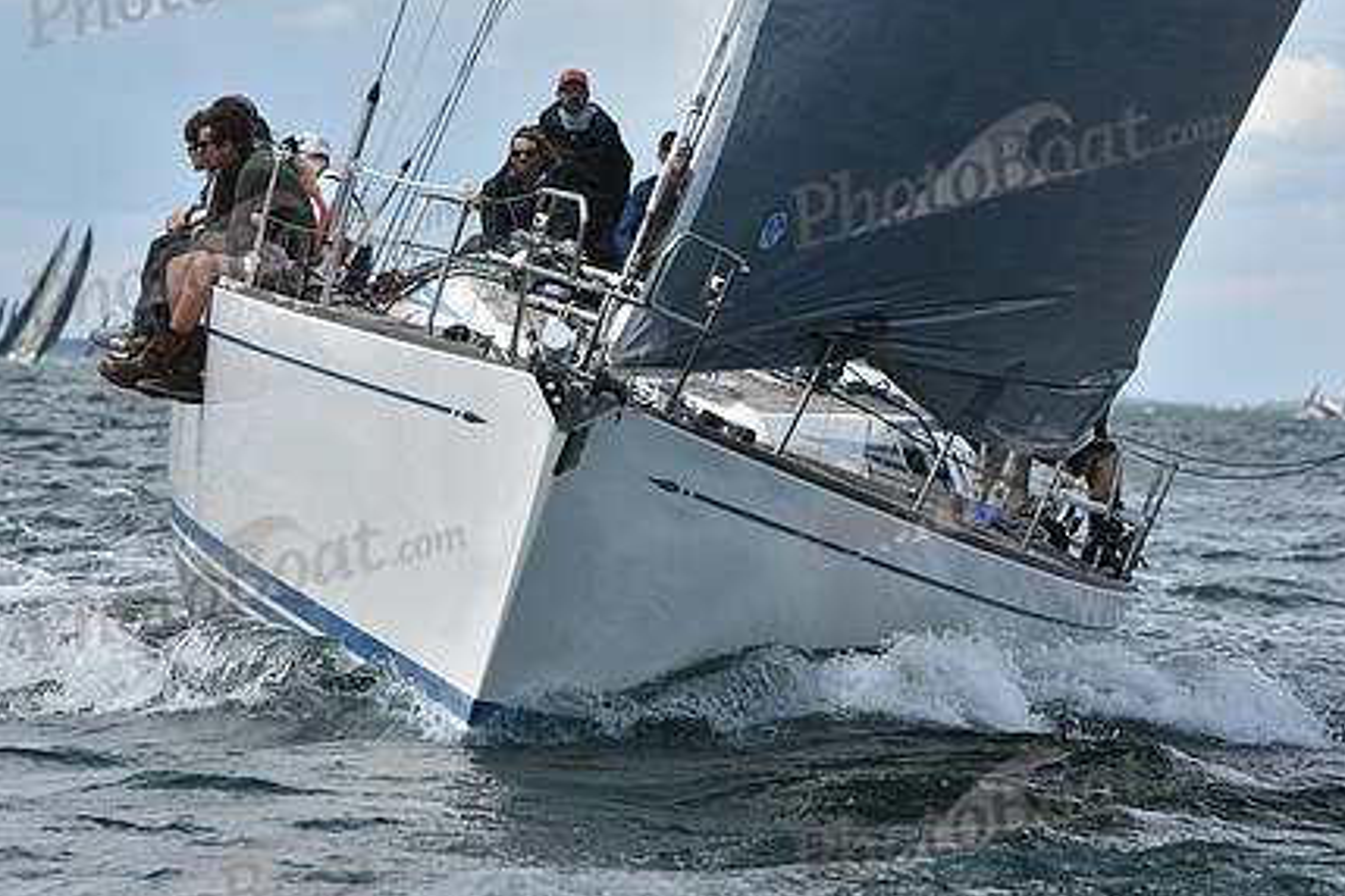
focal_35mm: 230
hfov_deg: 9.0
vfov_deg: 6.0
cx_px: 630
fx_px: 8592
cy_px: 374
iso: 250
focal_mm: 170
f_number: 7.1
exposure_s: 1/1250
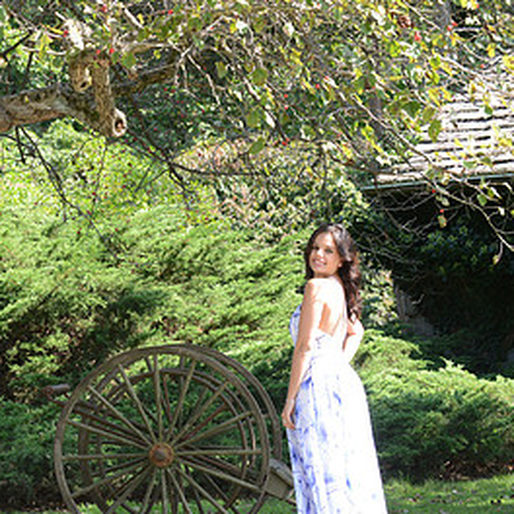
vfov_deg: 11.4
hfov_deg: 11.4
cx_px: 56
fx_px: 2570
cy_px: 305
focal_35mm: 153
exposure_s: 1/250
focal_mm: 82
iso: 800
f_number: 10
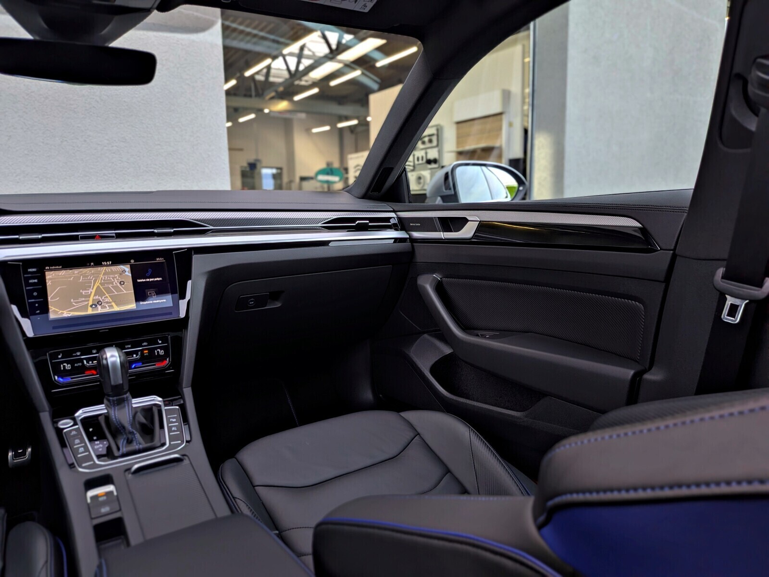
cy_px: 288
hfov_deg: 71.6
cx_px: 384
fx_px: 533
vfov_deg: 56.8
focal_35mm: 24
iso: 31
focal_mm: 4.53
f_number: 1.7
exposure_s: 1/181
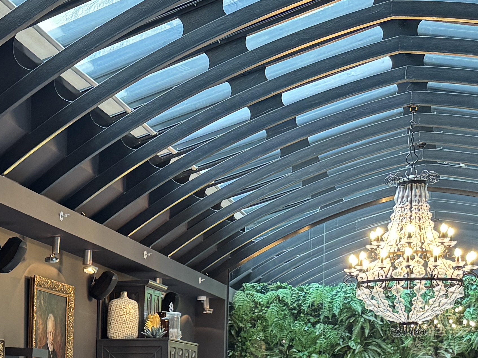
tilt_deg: -1.1
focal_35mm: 81
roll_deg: -0.7
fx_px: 1119
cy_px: 415
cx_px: -229
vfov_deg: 17.5
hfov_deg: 20.7
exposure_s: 1/50
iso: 250
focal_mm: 6.76
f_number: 1.78
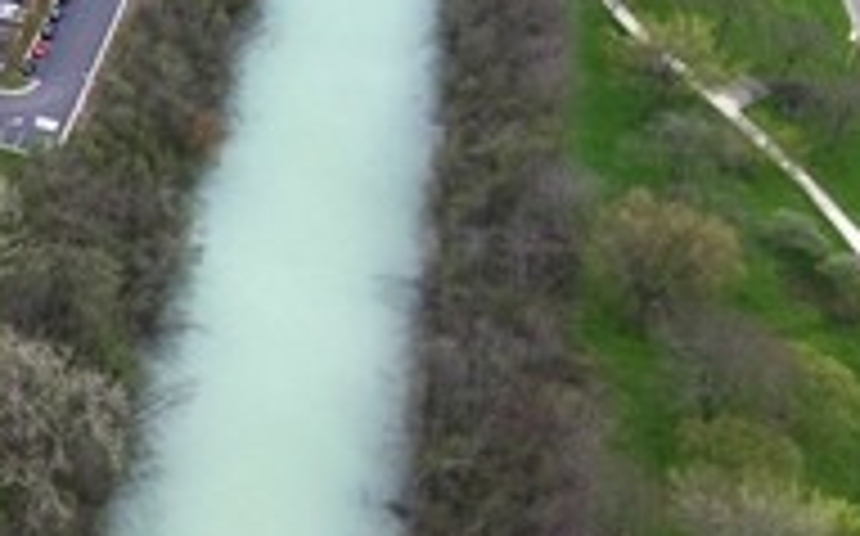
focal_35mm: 71
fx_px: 1663
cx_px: -554
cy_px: -266
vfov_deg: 16.7
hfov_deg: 22.0
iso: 100
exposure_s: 1/781
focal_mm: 3.61
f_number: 2.8
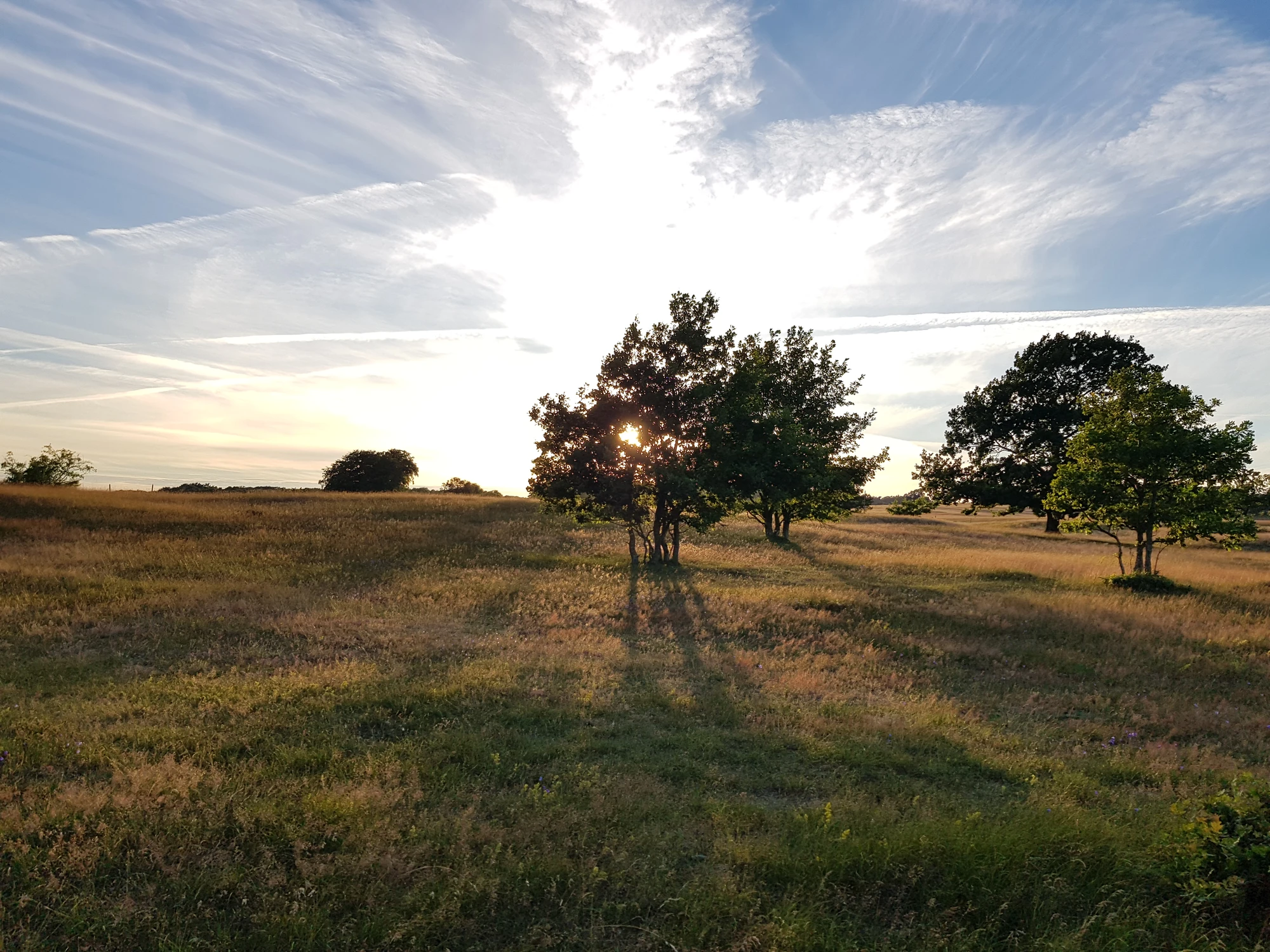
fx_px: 954
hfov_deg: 67.3
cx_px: 635
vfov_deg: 53.1
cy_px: 476
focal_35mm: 26
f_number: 1.7
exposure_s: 1/1324
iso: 40
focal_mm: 4.2
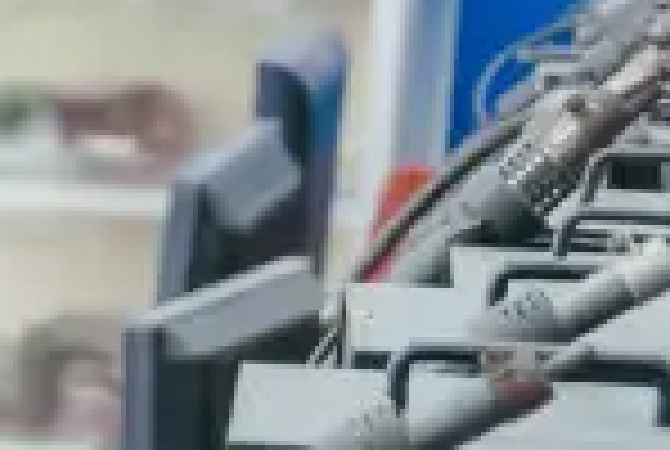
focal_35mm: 243
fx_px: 4534
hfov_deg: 8.0
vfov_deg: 5.5
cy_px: 970
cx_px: -796
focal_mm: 45.4
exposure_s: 1/250
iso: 2000
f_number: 2.8
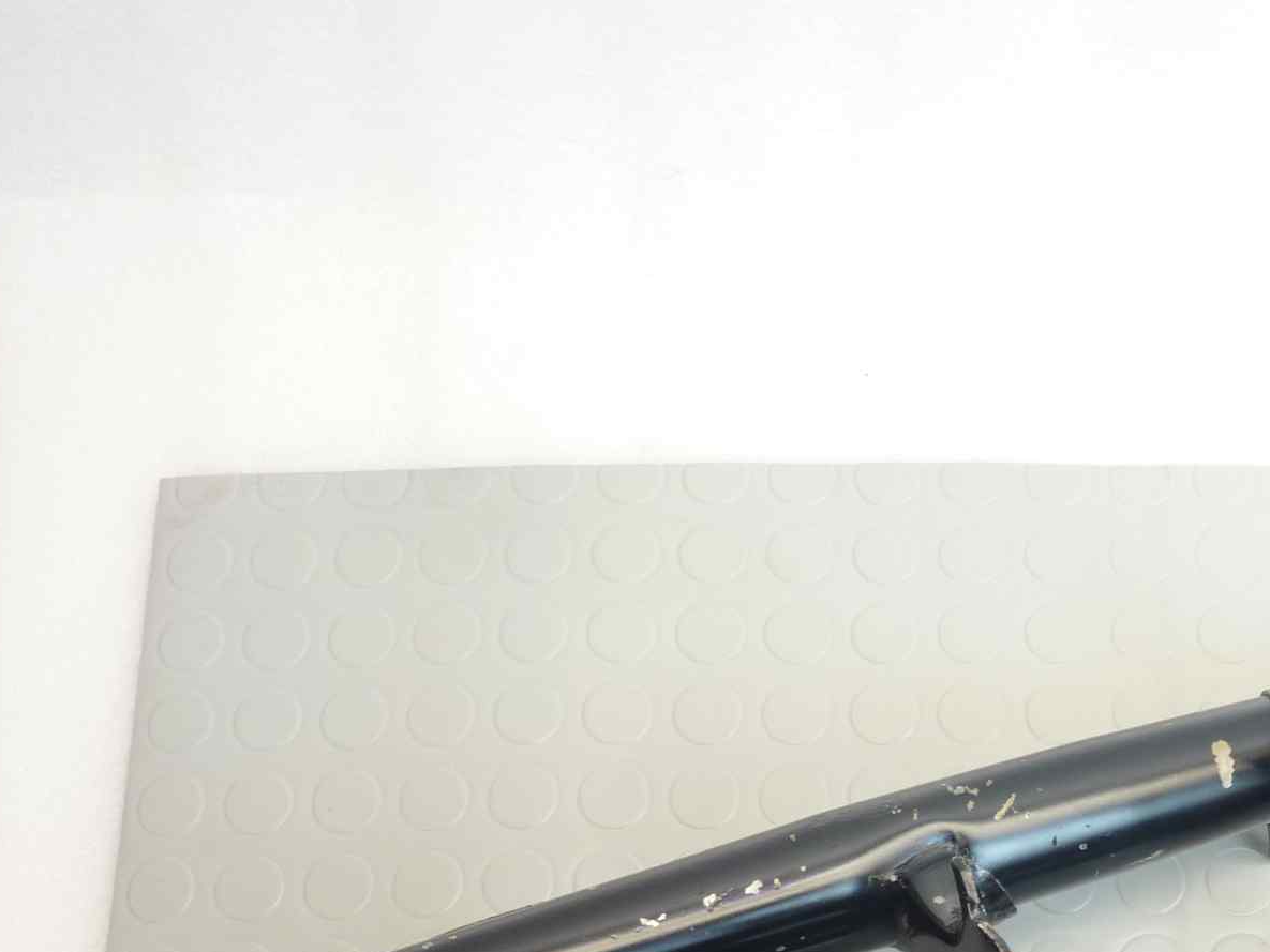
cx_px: 1117
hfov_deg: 33.8
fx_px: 1981
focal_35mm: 54
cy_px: 891
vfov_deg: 26.0
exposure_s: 1/10
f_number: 3.3
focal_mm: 4.1
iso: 80
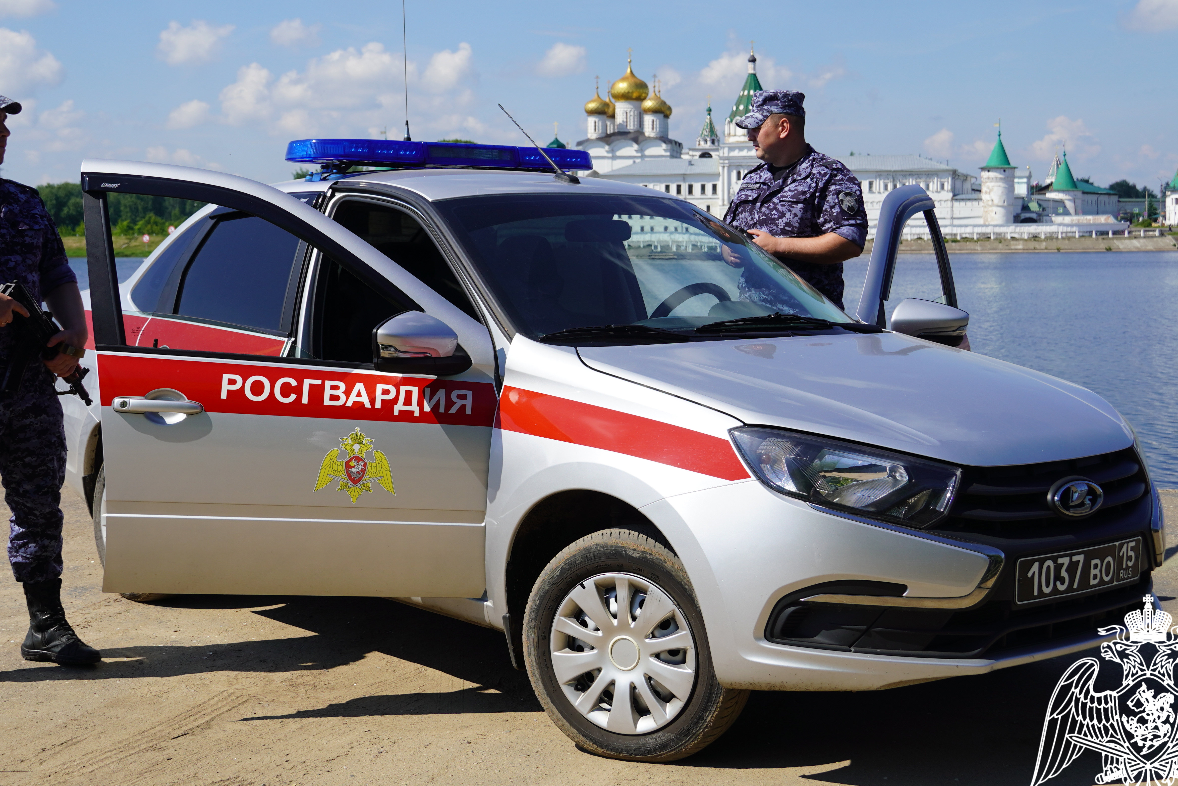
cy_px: 337
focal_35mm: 56
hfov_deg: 35.8
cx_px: 534
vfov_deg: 24.3
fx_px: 1820
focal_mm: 29
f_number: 5
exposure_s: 1/800
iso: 100
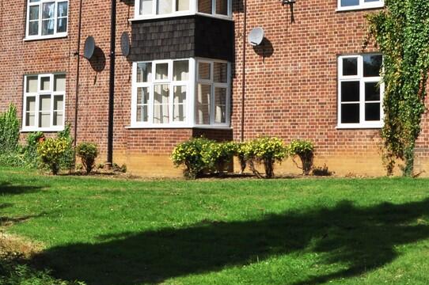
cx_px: 214
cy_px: 40
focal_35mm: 68
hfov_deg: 29.7
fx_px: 809
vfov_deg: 19.7
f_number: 10
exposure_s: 1/400
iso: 200
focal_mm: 24
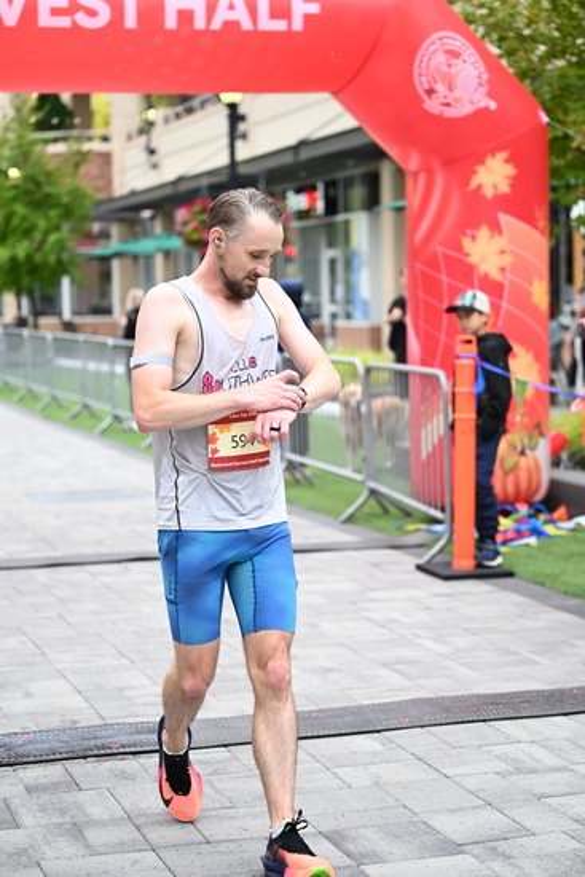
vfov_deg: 28.8
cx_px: 292
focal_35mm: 70
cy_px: 438
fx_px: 1705
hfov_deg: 19.5
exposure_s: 1/1250
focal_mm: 70
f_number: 2.8
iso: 1600
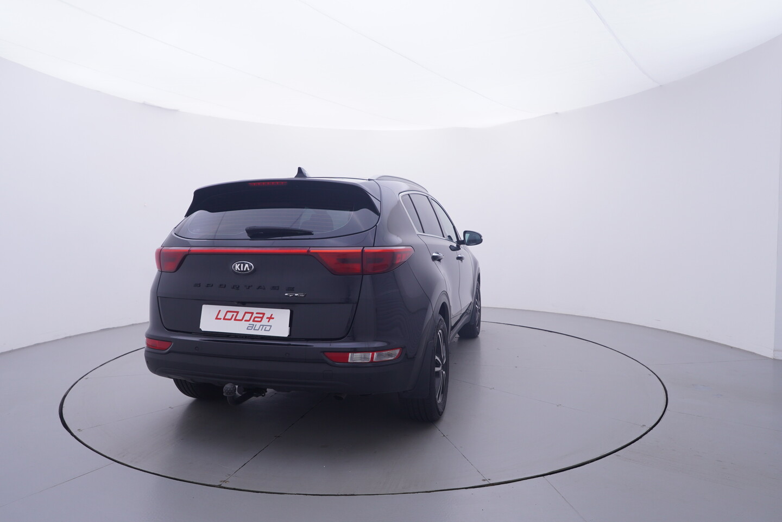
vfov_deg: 56.2
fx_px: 489
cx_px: 391
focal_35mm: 22
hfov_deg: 77.3
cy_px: 261
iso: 200
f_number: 5
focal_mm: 15
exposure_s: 1/80
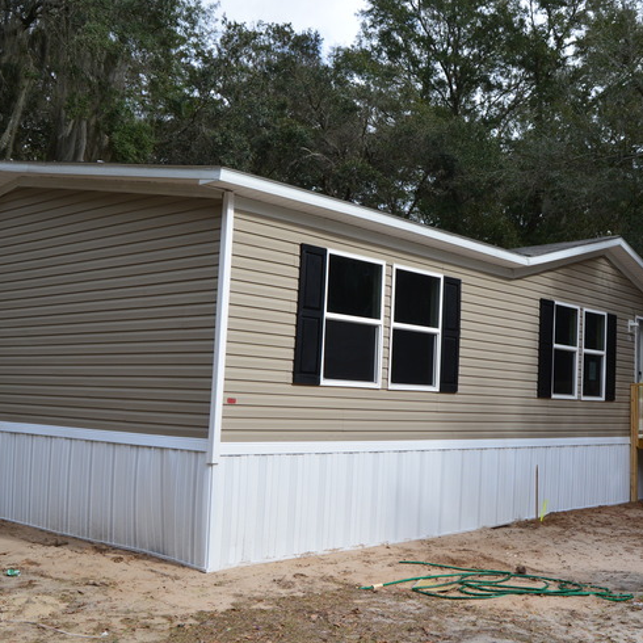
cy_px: 320
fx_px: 820
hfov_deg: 42.6
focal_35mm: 39
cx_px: 387
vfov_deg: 42.8
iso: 360
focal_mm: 20
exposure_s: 1/250
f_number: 10
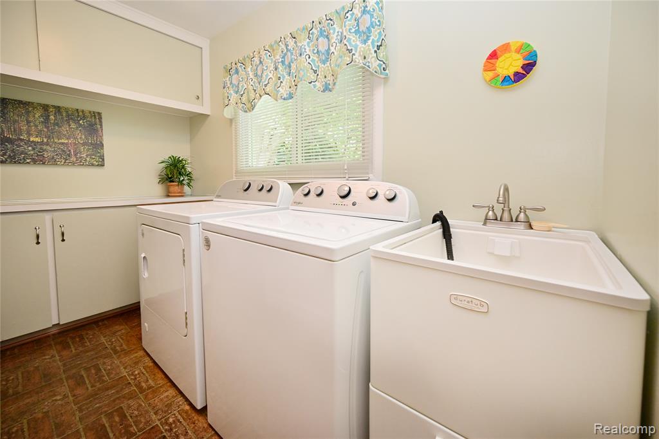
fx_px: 256
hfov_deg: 104.3
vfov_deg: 81.2
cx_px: 330
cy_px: 220
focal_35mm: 14
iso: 640
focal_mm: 14
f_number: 5.6
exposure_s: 1/60
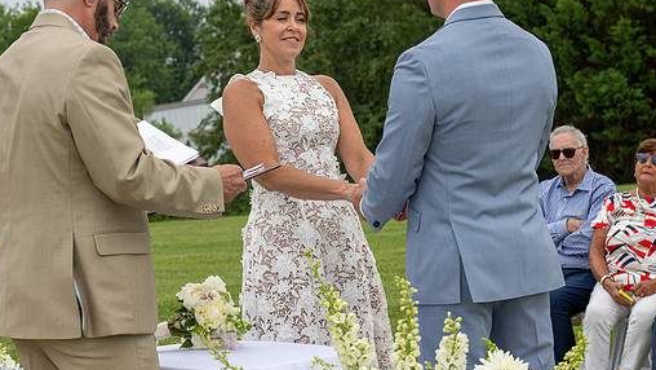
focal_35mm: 109
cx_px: 301
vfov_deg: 11.1
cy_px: 115
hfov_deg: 19.6
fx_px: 1896
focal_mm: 86
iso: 140
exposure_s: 1/250
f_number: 8
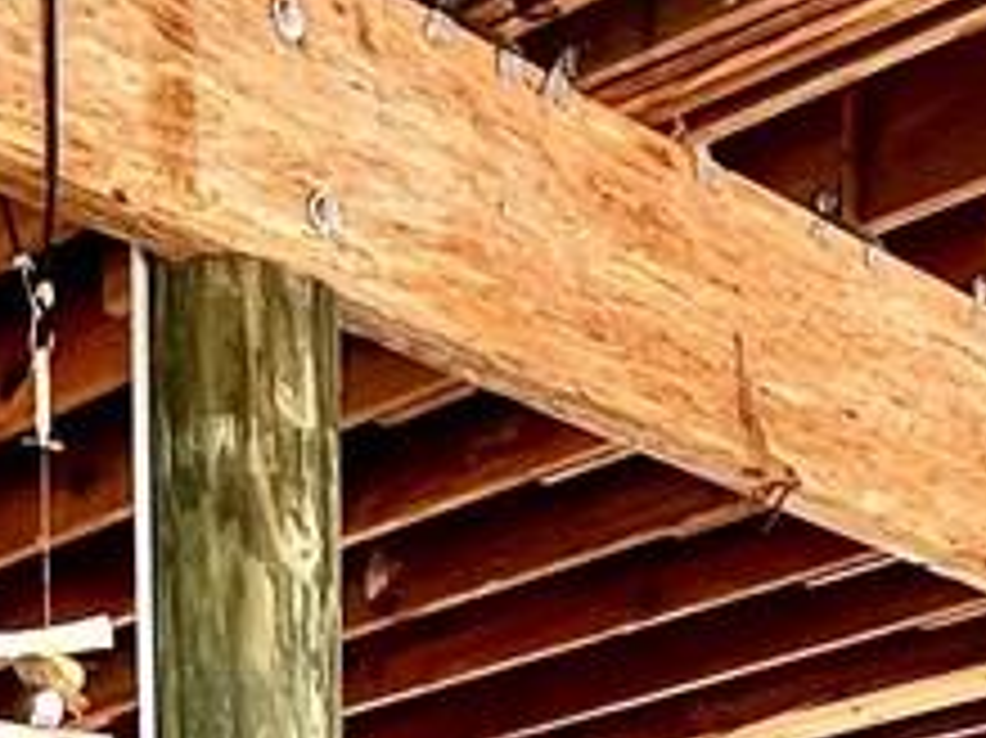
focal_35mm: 95
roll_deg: +0.9
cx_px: 410
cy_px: 1786
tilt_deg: -5.2
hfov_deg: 20.6
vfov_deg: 12.3
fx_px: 2704
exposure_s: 1/99
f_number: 1.8
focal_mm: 1.57
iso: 40
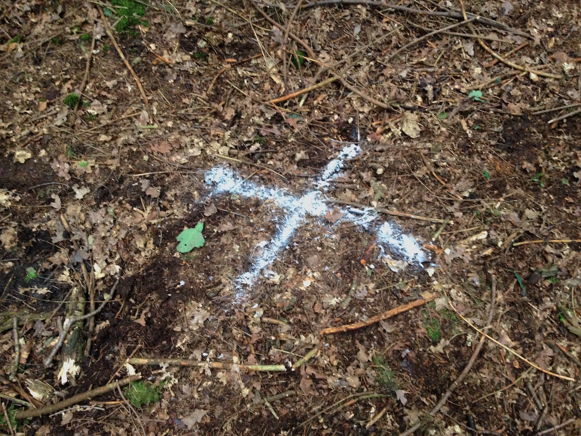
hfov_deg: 55.4
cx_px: 290
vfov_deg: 42.9
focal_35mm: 33
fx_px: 554
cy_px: 218
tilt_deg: -58.1
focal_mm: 4.12
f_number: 2.4
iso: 320
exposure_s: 1/20
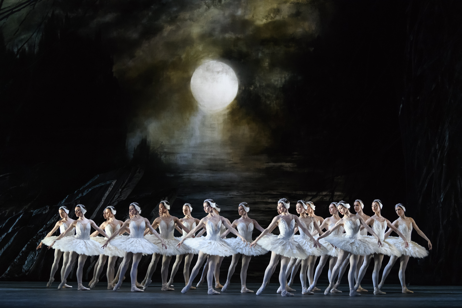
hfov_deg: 24.2
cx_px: 231
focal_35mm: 84
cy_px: 154
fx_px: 1078
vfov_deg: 16.3
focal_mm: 70
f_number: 3.5
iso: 3200
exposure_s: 1/125
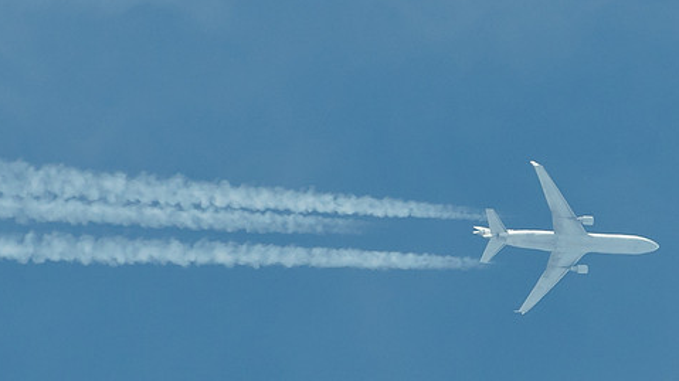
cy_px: 236
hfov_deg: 2.8
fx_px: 13714
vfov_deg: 1.6
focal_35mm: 762
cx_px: 380
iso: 200
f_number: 8
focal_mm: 400
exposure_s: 1/640
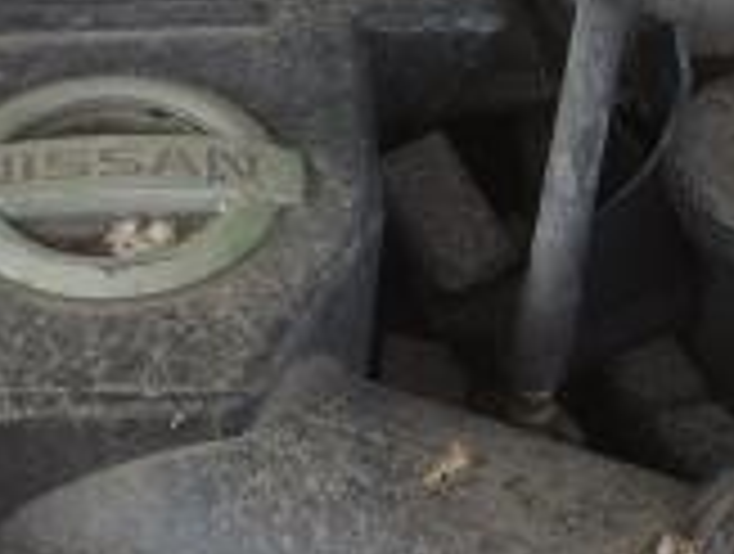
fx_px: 3018
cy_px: 230
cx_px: 495
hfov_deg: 13.8
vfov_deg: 10.5
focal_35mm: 142
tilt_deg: -43.3
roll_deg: -0.2
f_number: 2.2
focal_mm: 4.15
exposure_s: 1/140
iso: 32
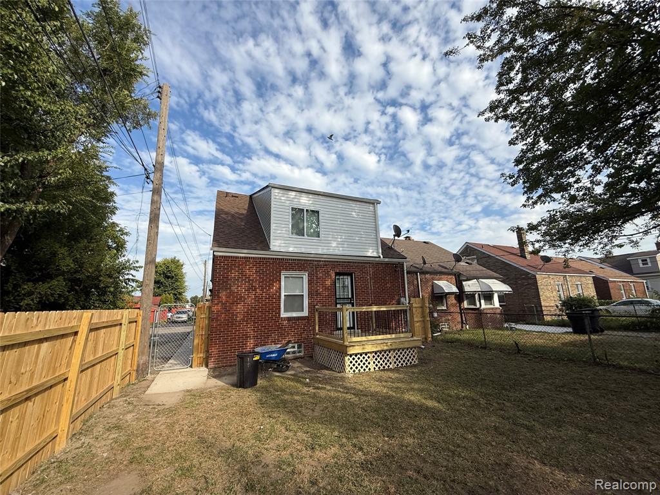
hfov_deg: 102.1
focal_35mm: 14
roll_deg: +2.0
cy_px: 248
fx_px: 267
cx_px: 330
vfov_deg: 85.7
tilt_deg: +13.6
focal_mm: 2.22
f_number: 2.2
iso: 50
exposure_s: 1/1698
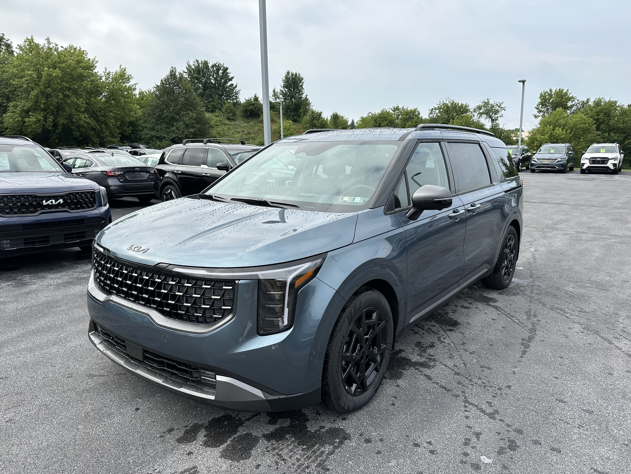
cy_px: 237
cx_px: 316
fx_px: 437
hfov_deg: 71.6
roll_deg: +0.6
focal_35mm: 24
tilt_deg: -9.5
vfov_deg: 56.8
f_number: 1.78
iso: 80
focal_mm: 6.86
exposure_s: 1/3058
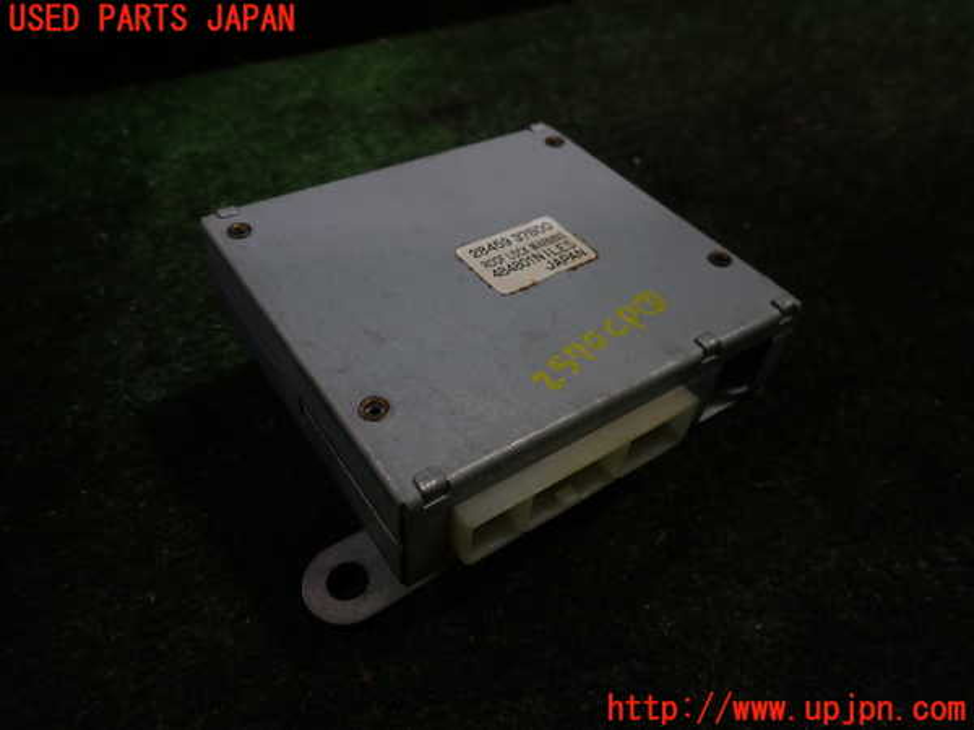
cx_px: 487
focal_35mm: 25
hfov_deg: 69.4
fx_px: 703
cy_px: 365
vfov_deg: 54.9
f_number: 2
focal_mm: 4.5
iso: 125
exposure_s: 1/60
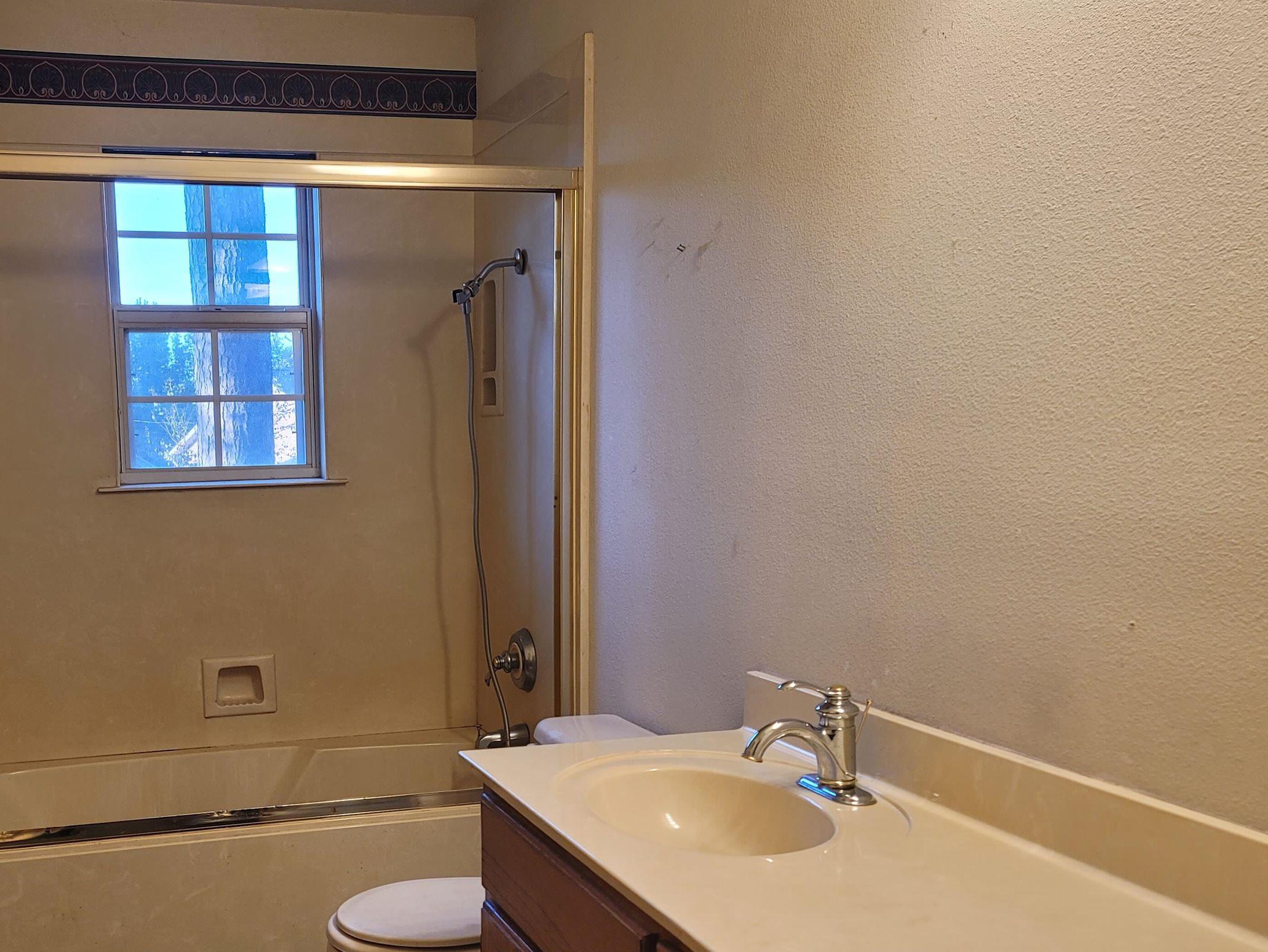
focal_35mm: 36
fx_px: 1319
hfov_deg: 50.3
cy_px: 583
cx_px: 408
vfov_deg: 39.5
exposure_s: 1/120
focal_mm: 7
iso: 125
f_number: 1.8
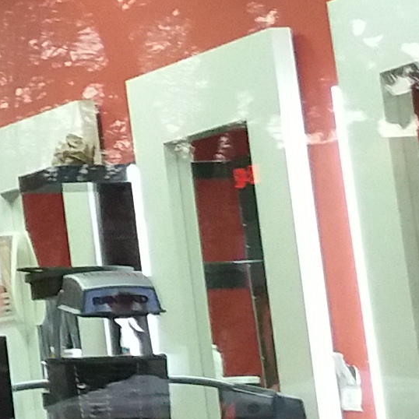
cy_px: -222
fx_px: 2602
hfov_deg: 7.8
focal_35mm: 190
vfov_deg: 9.0
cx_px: -910
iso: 160
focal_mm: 3.7
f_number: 1.9
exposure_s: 1/33
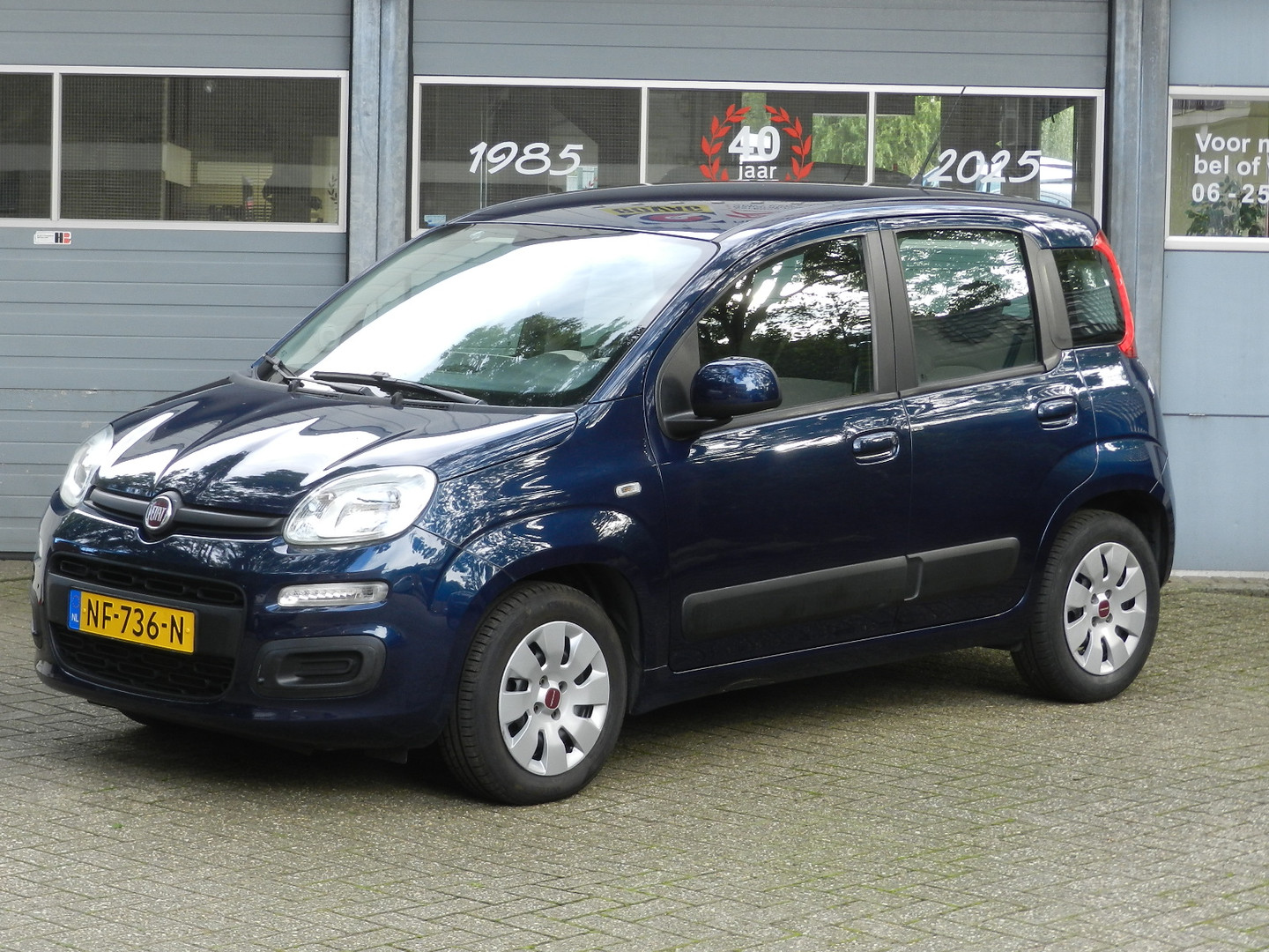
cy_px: 476
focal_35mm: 100
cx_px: 634
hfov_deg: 19.6
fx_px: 3666
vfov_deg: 14.8
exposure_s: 1/50
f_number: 4.6
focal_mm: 17.7
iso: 160
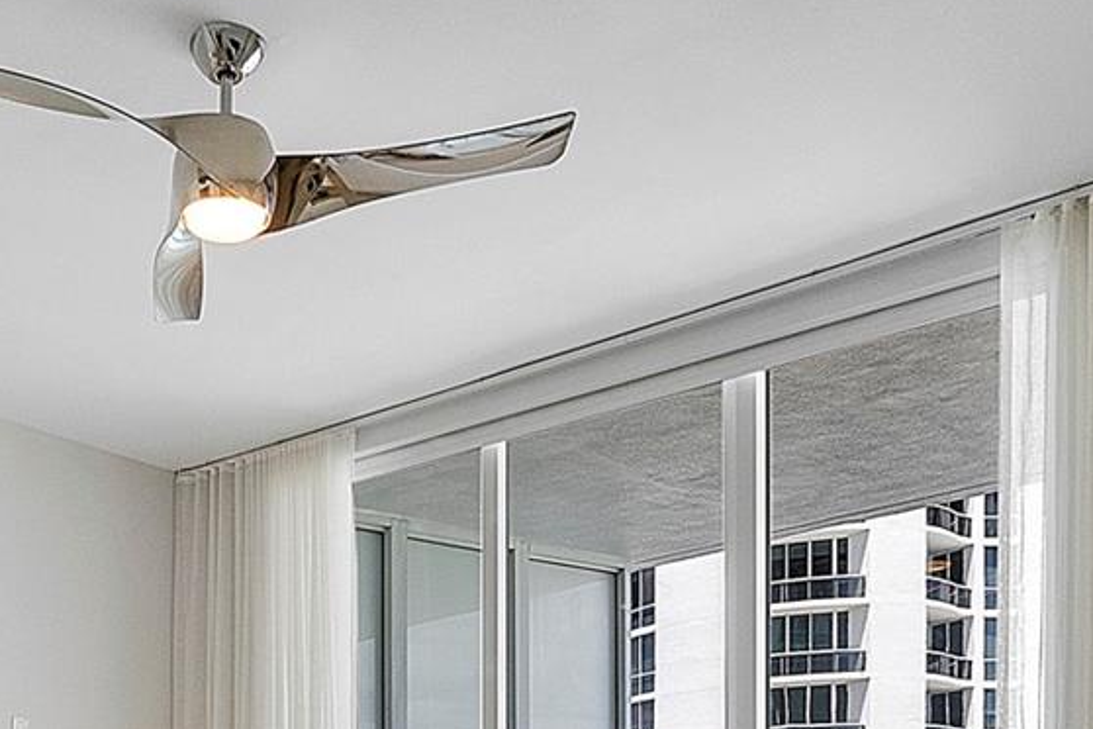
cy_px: 891
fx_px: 1305
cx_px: 235
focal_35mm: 43
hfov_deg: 43.5
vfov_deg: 27.2
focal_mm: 10
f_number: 6.3
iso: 250
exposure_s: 1/80
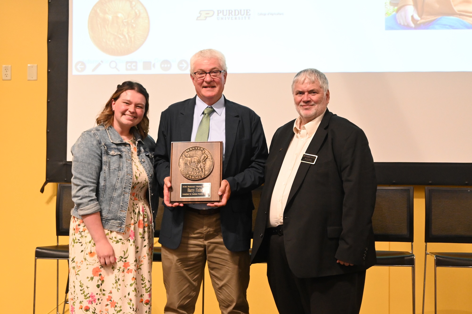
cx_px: 236
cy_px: 157
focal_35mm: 63
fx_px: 826
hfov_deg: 31.9
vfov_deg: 21.6
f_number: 5.6
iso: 3600
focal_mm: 42
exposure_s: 1/60
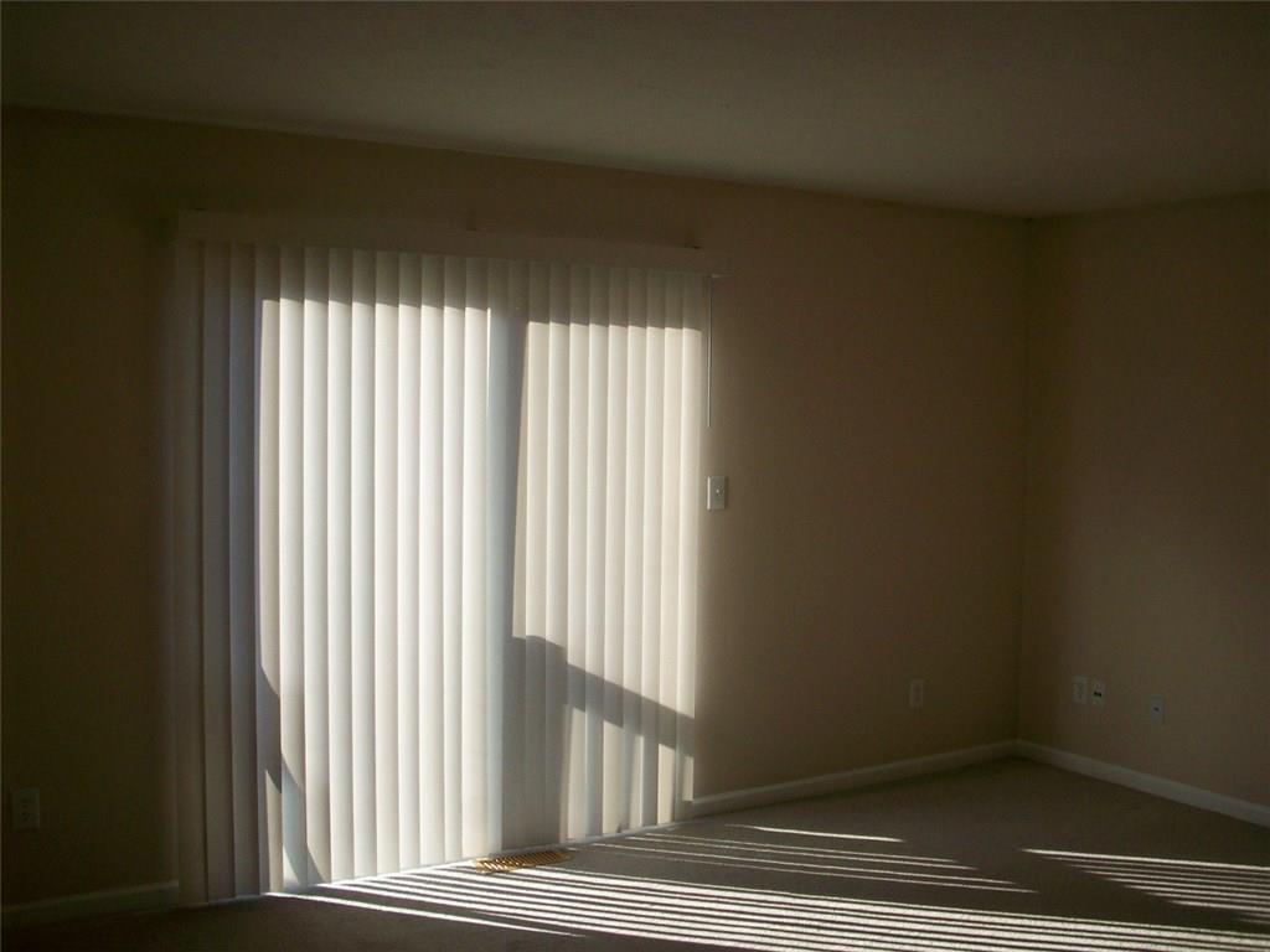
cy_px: 476
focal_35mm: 37
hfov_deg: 50.1
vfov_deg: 38.7
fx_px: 1357
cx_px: 635
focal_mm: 6.2
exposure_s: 1/385
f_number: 2.8
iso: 80
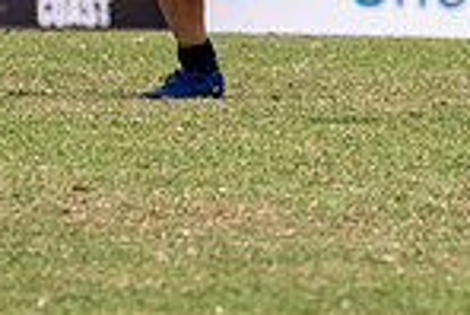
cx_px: 366
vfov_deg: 0.9
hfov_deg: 1.4
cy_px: 42
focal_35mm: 1497
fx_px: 19563
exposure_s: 1/3200
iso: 800
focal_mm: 300
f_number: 6.3
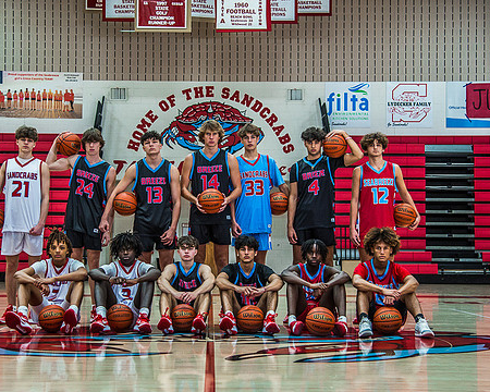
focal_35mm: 64
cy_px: 207
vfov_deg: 23.8
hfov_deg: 29.6
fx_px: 928
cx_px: 224
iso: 800
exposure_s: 1/250
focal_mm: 48
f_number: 4
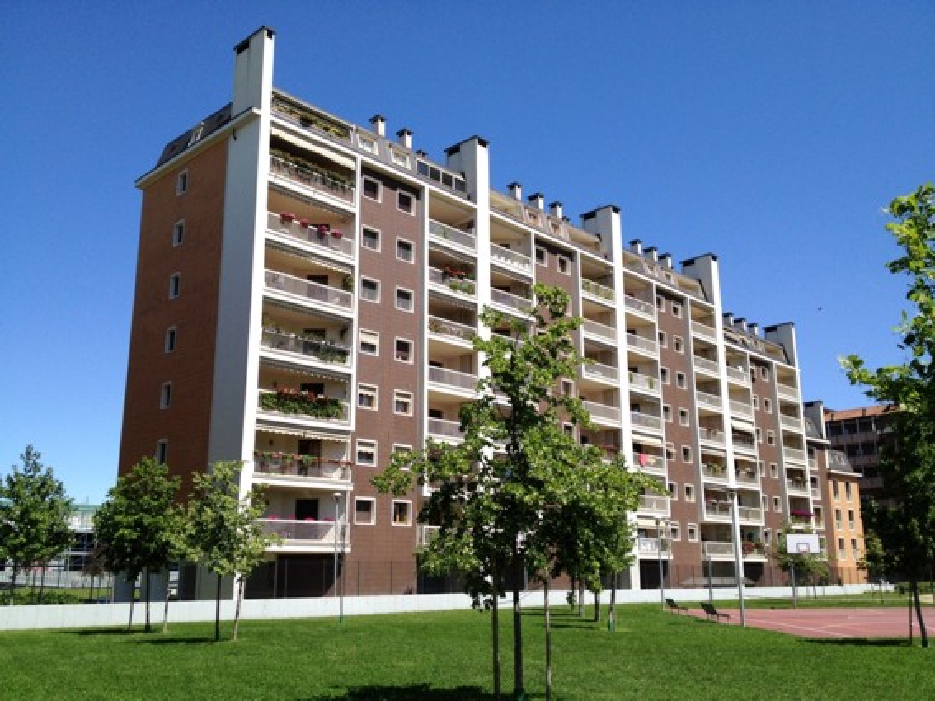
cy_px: 350
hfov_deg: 52.6
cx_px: 468
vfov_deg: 40.7
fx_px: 945
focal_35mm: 35
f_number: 2.4
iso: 64
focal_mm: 4.28
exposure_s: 1/1972
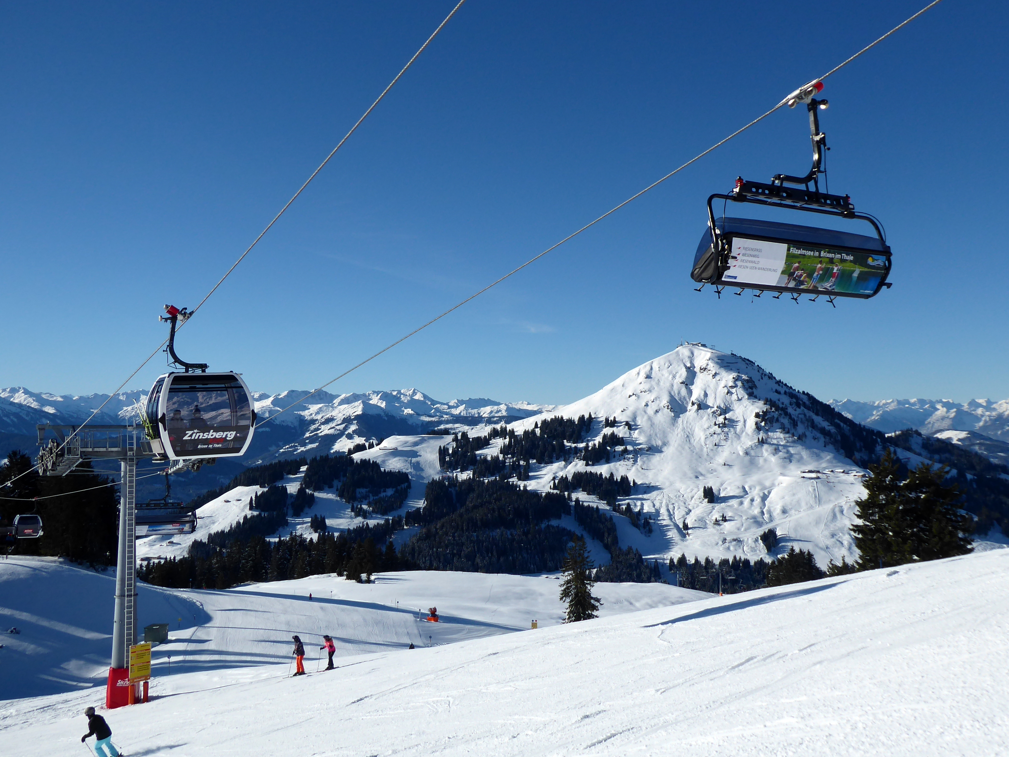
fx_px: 962
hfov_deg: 55.3
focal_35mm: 33
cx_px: 492
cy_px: 387
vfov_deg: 42.9
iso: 80
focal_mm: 5.4
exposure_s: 1/1600
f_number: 3.5
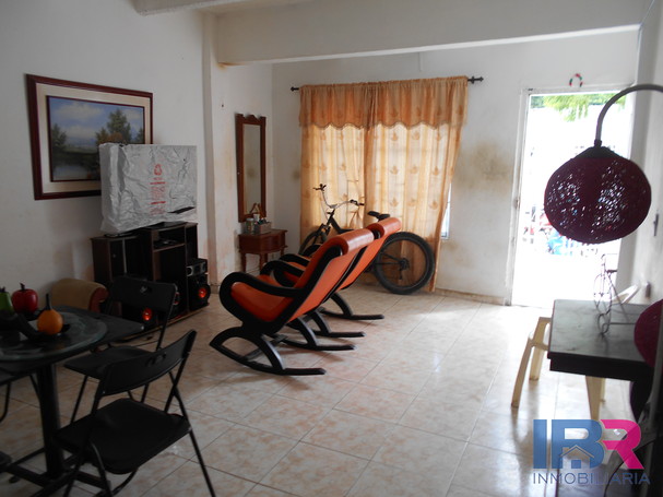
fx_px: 498
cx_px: 332
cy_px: 248
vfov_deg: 53.0
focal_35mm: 26
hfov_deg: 67.3
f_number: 3.2
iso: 80
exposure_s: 1/40
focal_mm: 4.6
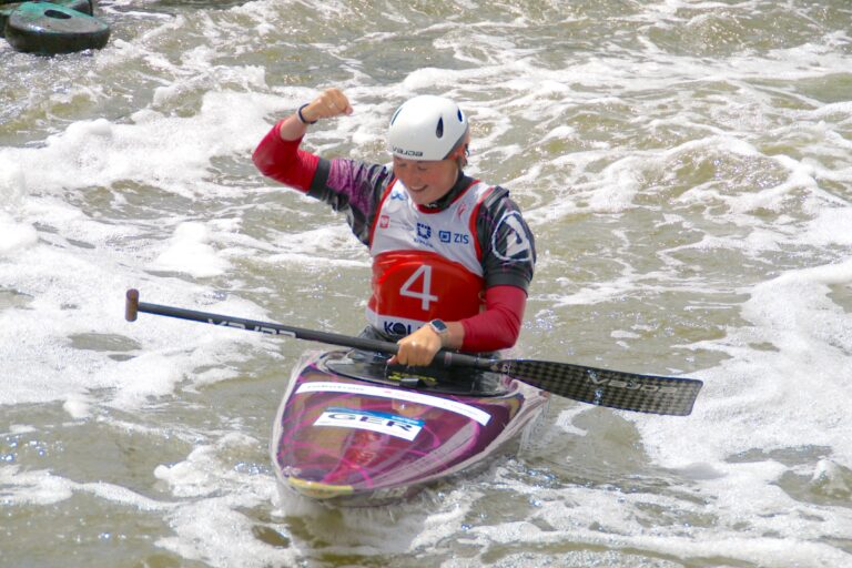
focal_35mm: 158
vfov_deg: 8.7
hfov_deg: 13.0
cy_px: 284
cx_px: 426
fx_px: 3727
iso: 200
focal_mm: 105
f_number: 6.3
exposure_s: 1/1250
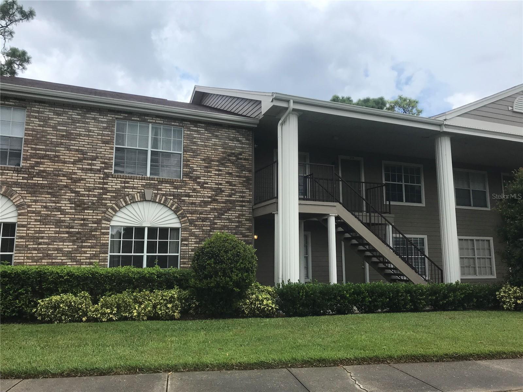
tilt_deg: +9.8
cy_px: 196
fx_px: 423
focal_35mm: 28
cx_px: 262
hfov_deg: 63.4
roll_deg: +0.0
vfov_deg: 49.7
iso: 20
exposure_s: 1/1312
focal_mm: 3.99
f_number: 1.8
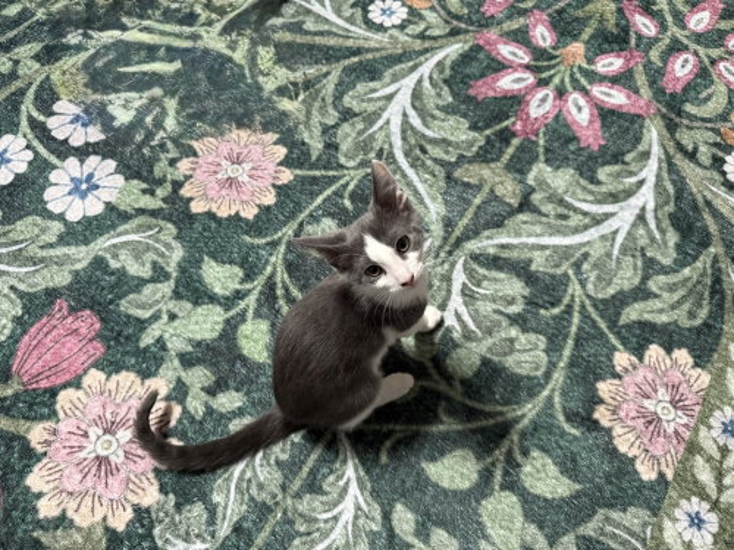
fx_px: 509
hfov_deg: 71.6
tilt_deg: -65.8
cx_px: 367
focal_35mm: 24
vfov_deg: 56.8
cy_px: 275
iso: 500
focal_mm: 6.76
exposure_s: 1/60
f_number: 1.78
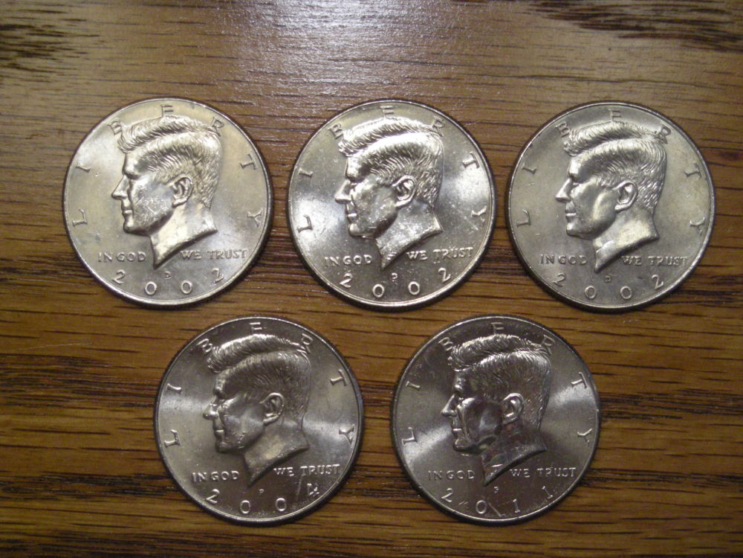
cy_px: 279
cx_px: 372
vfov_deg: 19.4
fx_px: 1631
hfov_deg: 25.7
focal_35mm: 76
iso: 298
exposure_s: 1/50.5
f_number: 3.9
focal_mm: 12.3
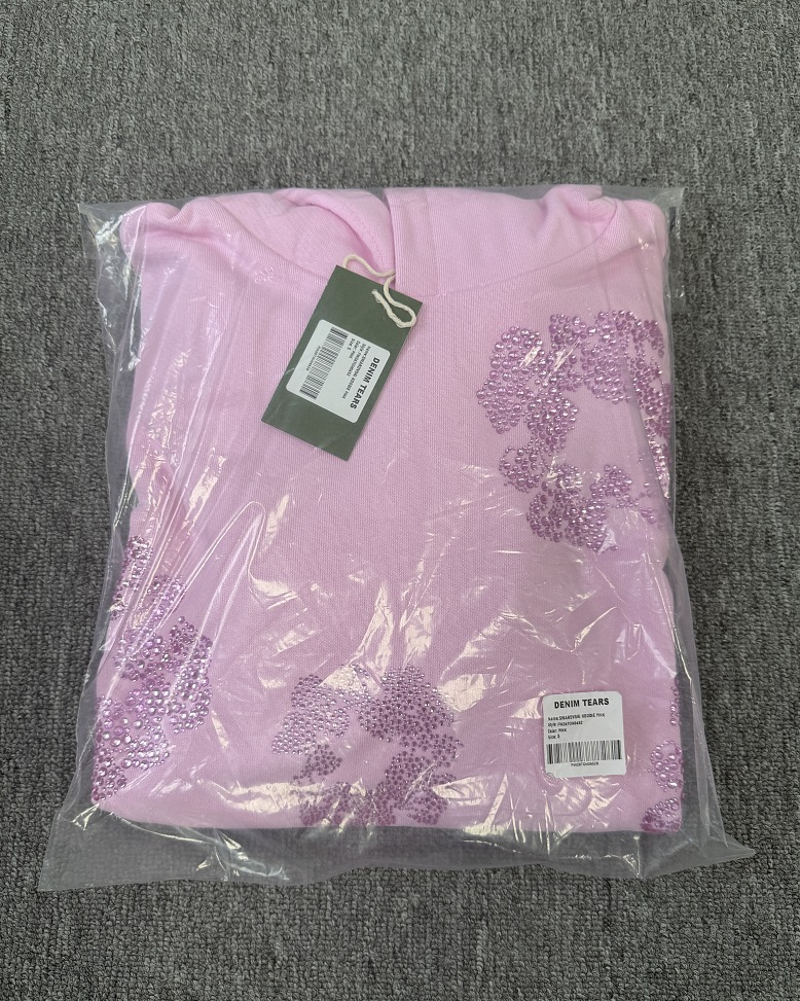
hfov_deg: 54.9
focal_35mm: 26
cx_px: 400
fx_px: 770
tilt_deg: -81.2
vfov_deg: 66.0
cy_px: 532
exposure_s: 1/100
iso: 80
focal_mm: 6.76
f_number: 1.78
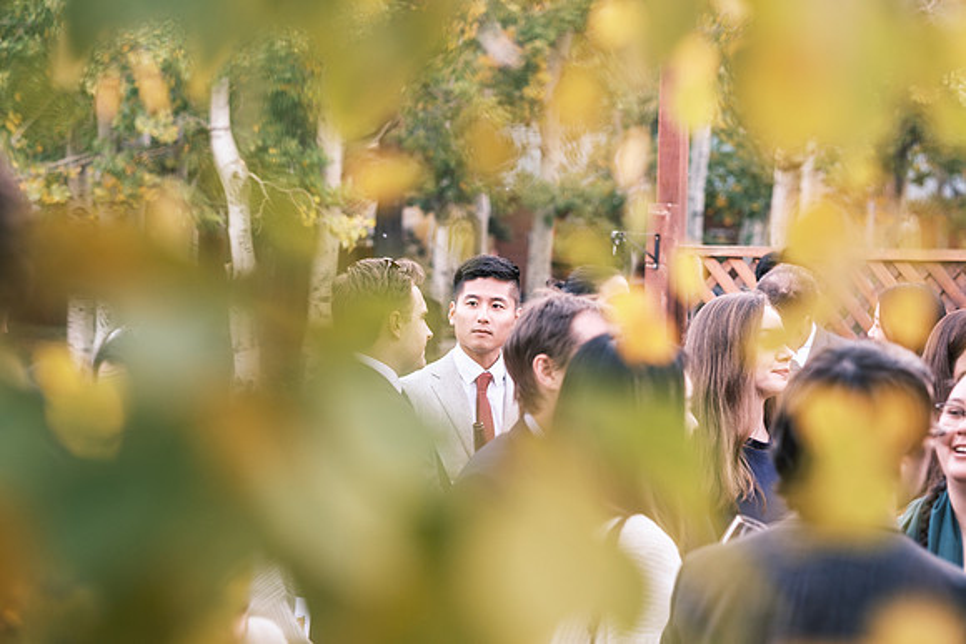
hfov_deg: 24.2
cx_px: 483
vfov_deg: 16.3
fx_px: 2254
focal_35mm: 84
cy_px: 322
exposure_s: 1/80
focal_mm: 56
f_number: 2.5
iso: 200
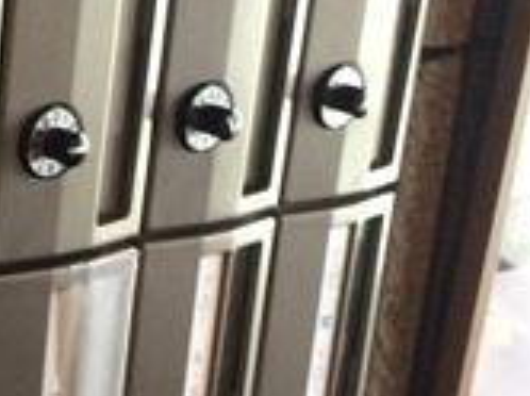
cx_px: -112
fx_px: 1712
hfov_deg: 16.8
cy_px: 268
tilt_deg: -18.4
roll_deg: -3.6
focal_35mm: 112
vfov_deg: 13.2
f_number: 2.2
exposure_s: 1/30
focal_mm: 4.15
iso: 200
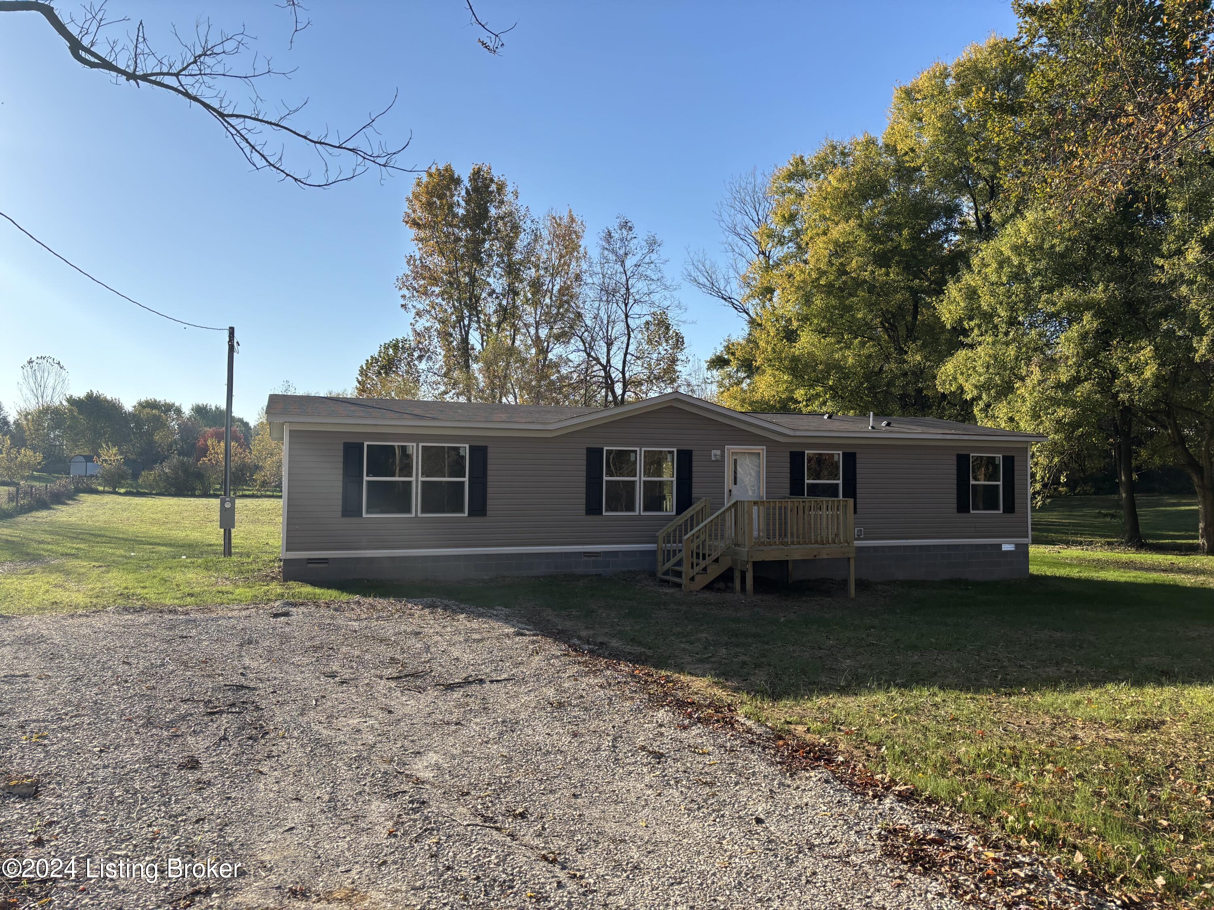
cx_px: 607
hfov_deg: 67.3
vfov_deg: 53.1
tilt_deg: +1.4
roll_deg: +0.3
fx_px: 912
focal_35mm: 26
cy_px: 455
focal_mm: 5.96
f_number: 1.6
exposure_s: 1/2451
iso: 50
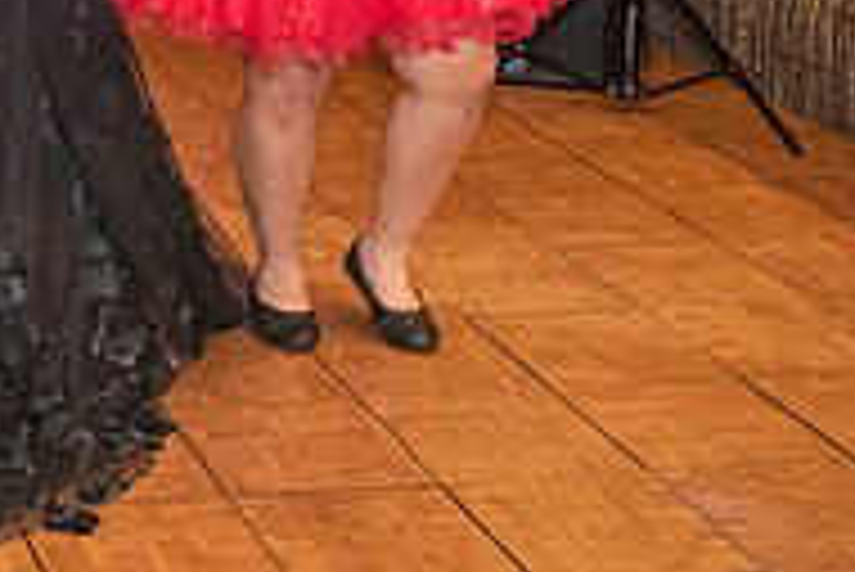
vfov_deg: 14.3
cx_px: -381
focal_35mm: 93
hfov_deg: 19.4
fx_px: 2210
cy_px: -105
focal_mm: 24
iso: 1250
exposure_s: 1/160
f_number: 2.8
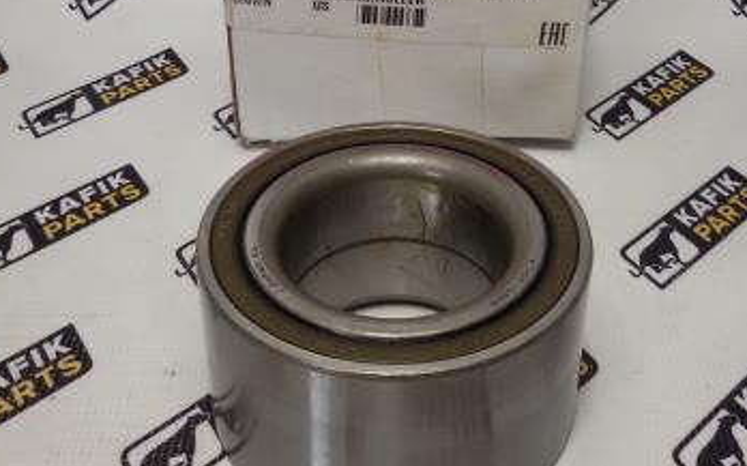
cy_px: 111
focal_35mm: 51
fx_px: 1038
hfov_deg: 39.5
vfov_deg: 25.0
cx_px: 416
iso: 40
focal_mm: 2.93
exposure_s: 1/50
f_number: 2.4
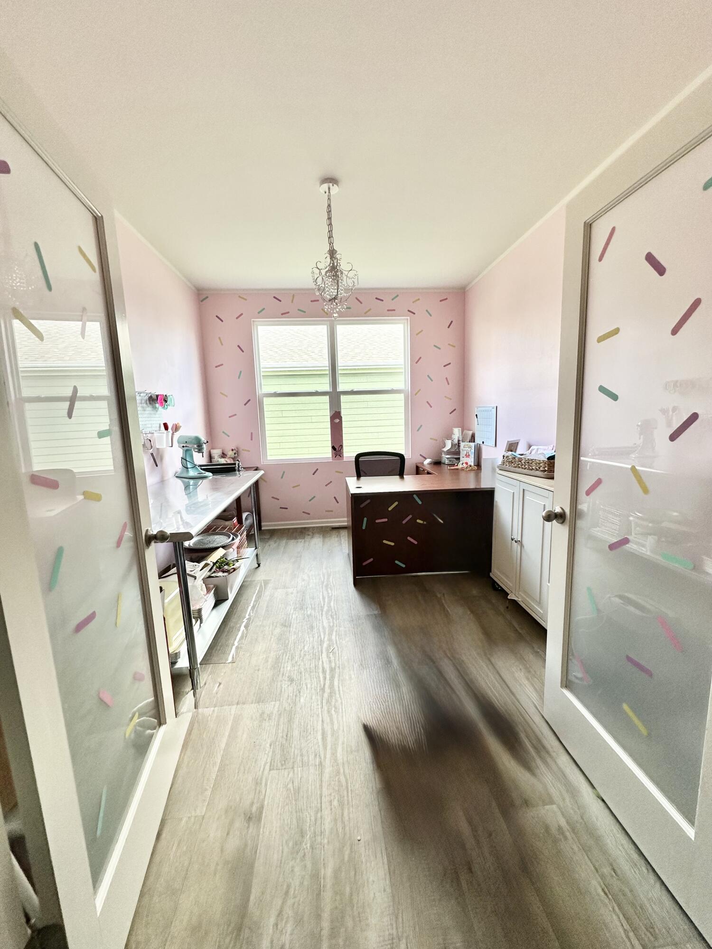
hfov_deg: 85.7
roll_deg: +1.5
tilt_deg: -9.1
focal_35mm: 14
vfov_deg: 102.1
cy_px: 474
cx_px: 356
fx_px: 384
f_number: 2.2
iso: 125
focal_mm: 2.22
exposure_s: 1/99
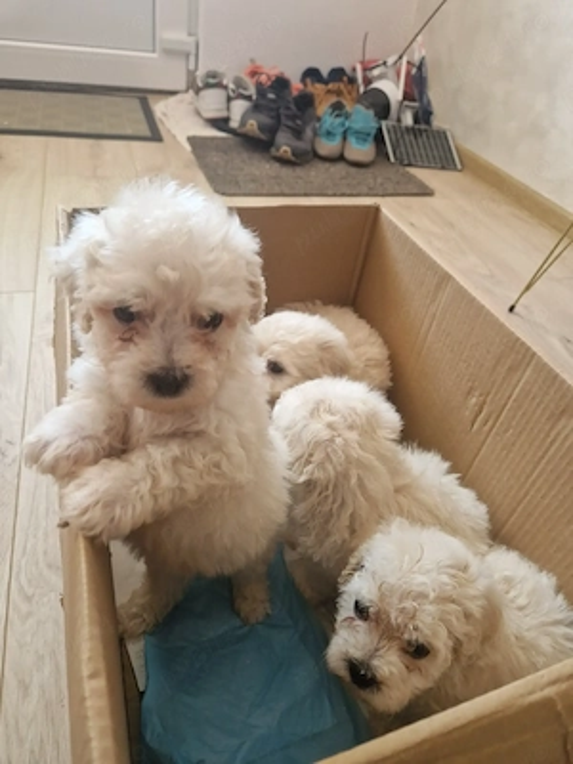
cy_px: 382
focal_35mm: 23
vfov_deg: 73.9
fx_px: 508
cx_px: 286
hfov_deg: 58.9
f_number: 1.8
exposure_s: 1/180
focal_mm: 5.4
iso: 200
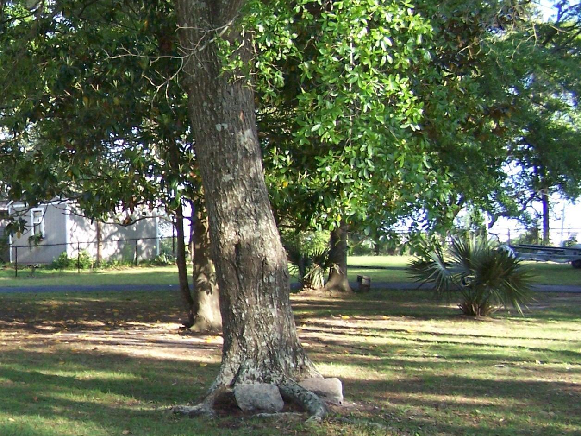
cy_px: 251
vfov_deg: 18.9
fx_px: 1309
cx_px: -11
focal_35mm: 78
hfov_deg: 23.9
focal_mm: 6.3
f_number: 2.8
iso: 140
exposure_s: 1/250
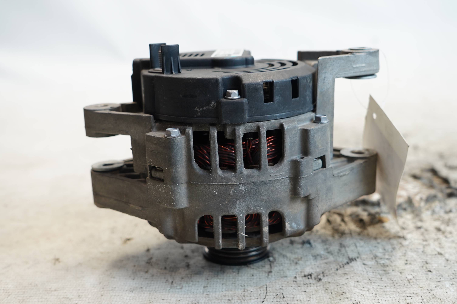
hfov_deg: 43.6
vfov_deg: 29.8
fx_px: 571
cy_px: 152
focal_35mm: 45
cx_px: 228
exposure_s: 1/60
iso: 400
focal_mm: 30
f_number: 4
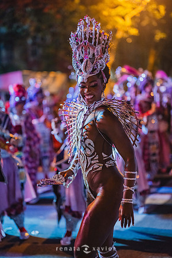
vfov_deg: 38.9
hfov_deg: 26.5
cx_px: 85
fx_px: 365
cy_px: 128
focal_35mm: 51
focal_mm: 50
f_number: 1.2
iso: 3200
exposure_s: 1/320
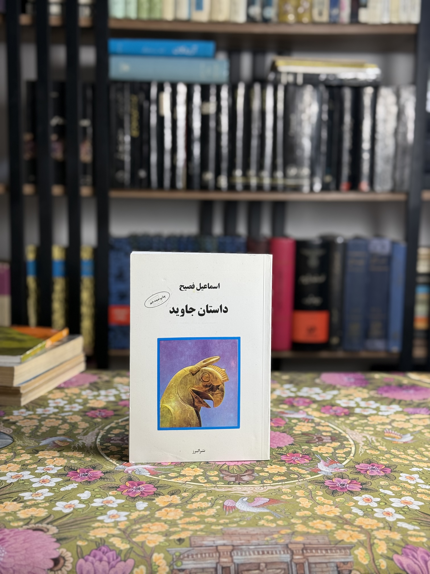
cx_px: 215
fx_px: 795
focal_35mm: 48
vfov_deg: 39.7
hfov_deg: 30.3
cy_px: 287
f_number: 1.78
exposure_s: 1/121
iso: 50
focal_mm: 6.76
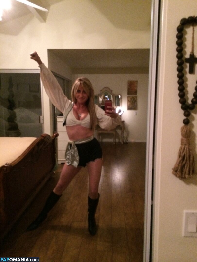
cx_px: 98
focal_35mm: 30
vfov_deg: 60.0
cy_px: 131
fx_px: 228
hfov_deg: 46.8
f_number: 2.2
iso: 500
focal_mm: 4.12
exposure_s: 1/17
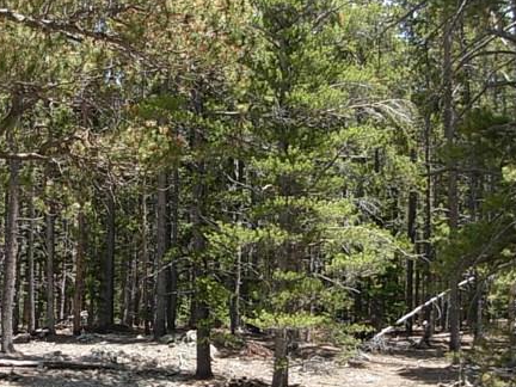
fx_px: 1342
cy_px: 242
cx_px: 158
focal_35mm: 90
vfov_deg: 16.4
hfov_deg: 21.7
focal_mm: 6.3
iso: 79
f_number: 2.9
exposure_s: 1/322
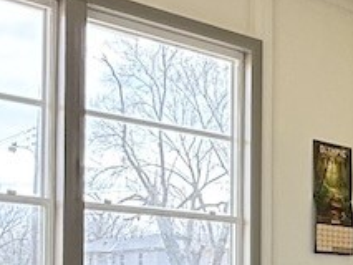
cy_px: 283
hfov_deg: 22.0
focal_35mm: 84
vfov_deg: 17.1
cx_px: 391
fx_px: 857
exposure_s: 1/166
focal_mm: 2.22
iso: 64
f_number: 2.2
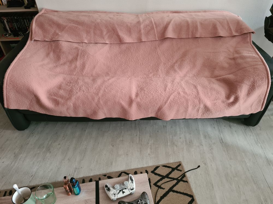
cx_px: 136
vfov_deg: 53.1
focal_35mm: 26
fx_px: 205
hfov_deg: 67.3
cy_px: 102
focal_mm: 5.4
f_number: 1.8
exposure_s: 1/33
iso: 640
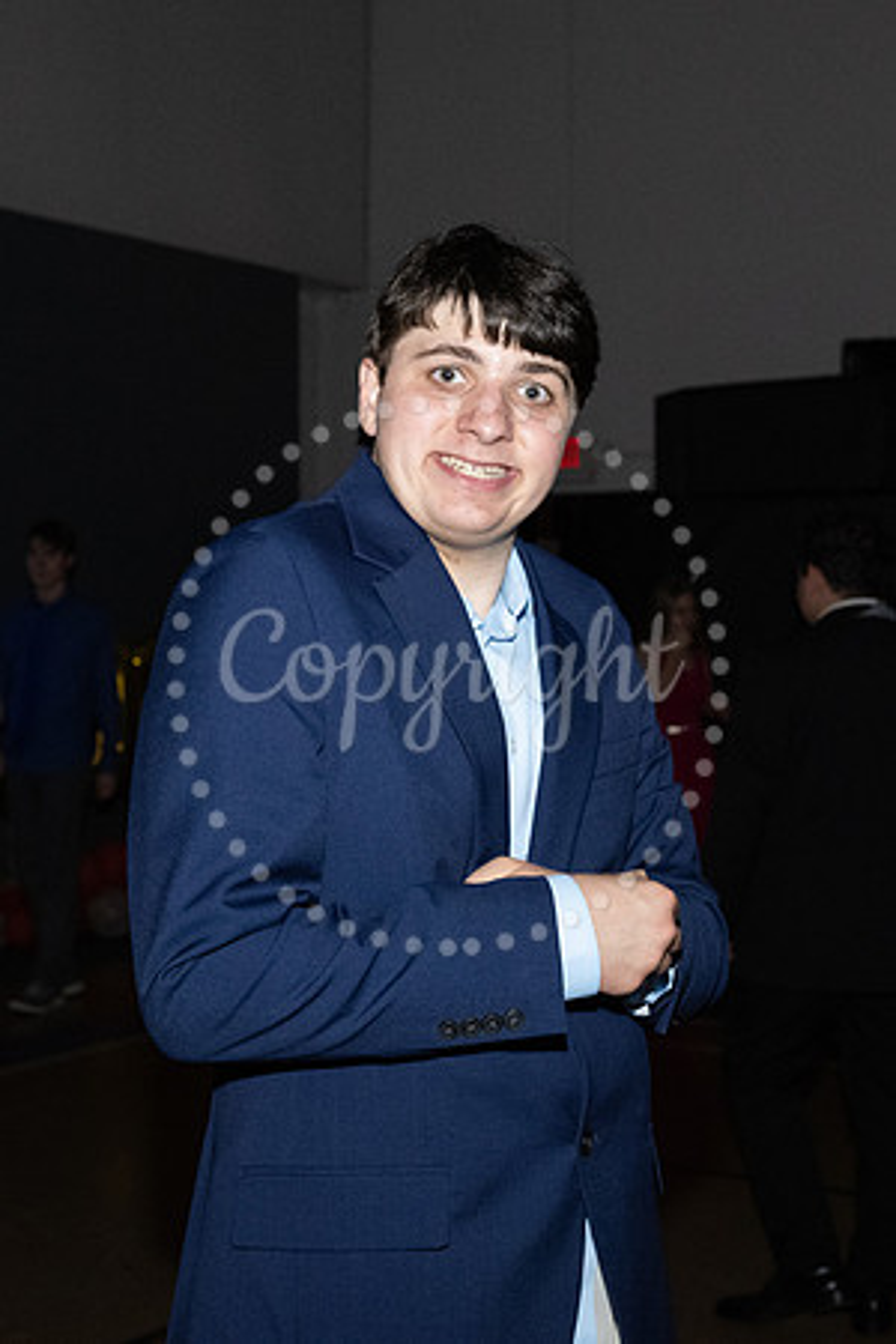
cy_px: 626
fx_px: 2153
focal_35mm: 58
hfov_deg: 23.5
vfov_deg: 34.7
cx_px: 509
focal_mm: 36
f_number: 5.6
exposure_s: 1/125
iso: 6400
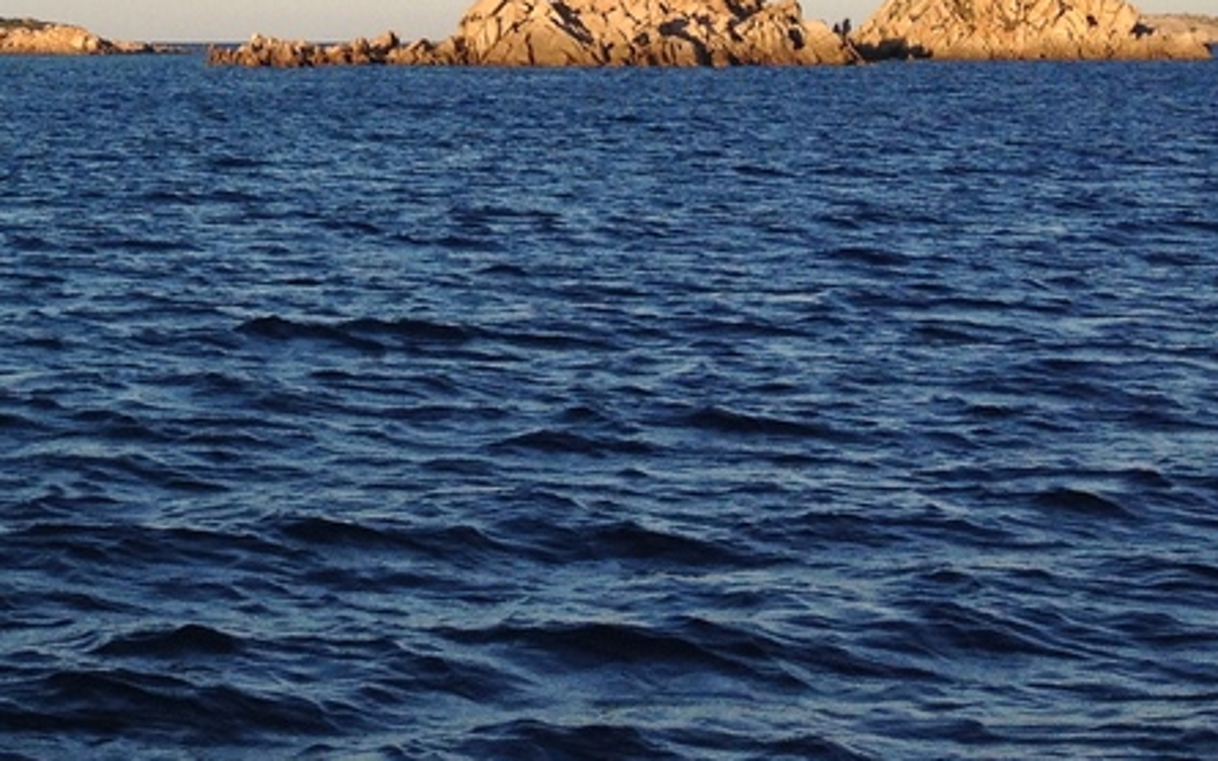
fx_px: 3319
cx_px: -219
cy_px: -71
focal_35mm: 100
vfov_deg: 12.8
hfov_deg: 19.6
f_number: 2.4
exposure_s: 1/1255
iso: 64
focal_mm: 4.28
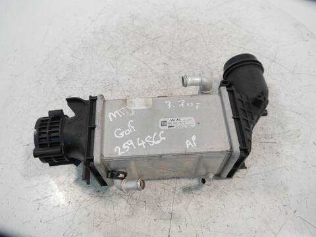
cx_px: 158
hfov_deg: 60.0
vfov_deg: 46.8
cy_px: 118
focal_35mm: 30
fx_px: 274
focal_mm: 15
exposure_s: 1/60
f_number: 3.5
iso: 320
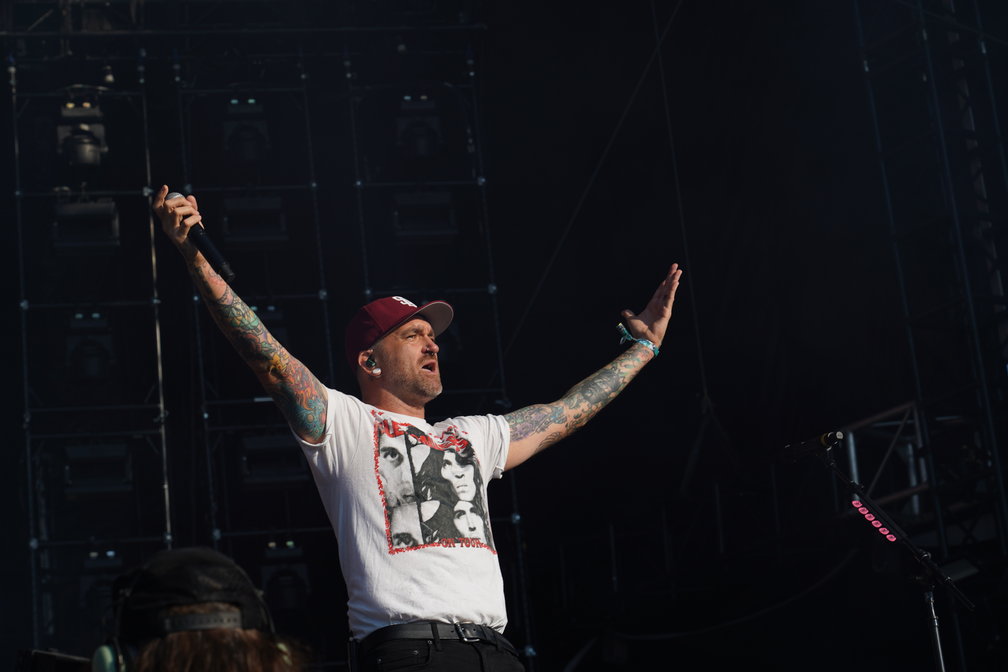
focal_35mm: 105
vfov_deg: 13.0
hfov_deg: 19.5
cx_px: 504
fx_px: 2940
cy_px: 336
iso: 100
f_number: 8
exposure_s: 1/400
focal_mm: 105
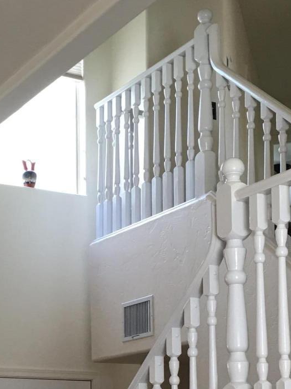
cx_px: 38
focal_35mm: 83
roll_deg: +0.4
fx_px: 931
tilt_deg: +4.5
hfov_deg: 17.5
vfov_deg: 22.6
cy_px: 395
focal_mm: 4.15
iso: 25
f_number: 2.2
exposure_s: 1/15
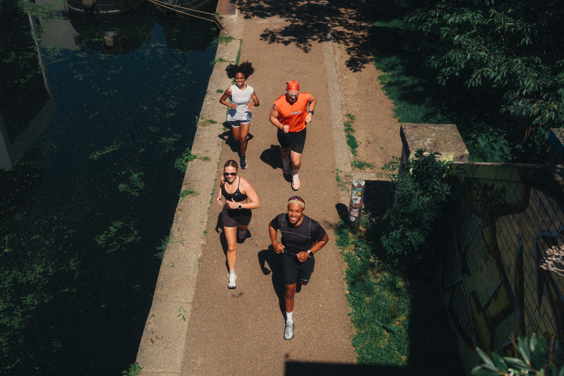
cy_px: 188
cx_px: 282
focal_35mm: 35
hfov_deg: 54.4
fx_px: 548
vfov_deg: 37.8
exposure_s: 1/4000
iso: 800
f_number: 8
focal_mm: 35
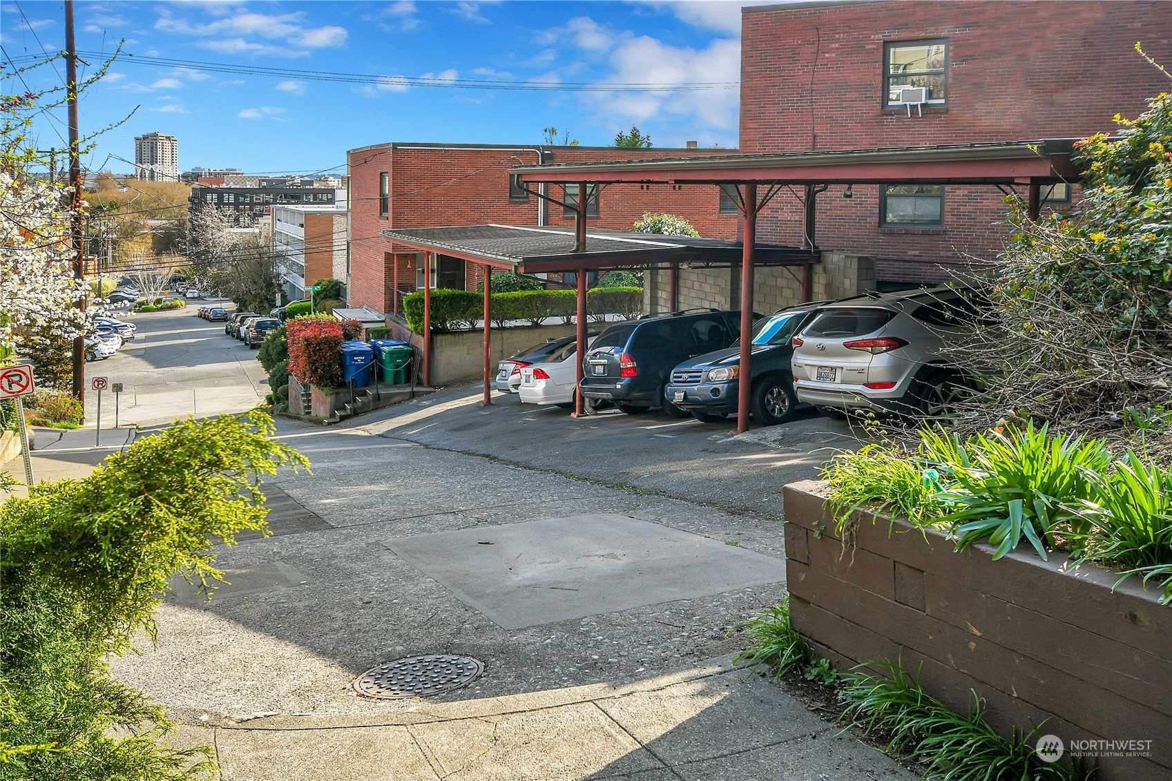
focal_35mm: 30
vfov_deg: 43.6
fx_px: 977
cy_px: 390
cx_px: 586
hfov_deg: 61.9
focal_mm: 20
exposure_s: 1/90
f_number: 8
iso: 200
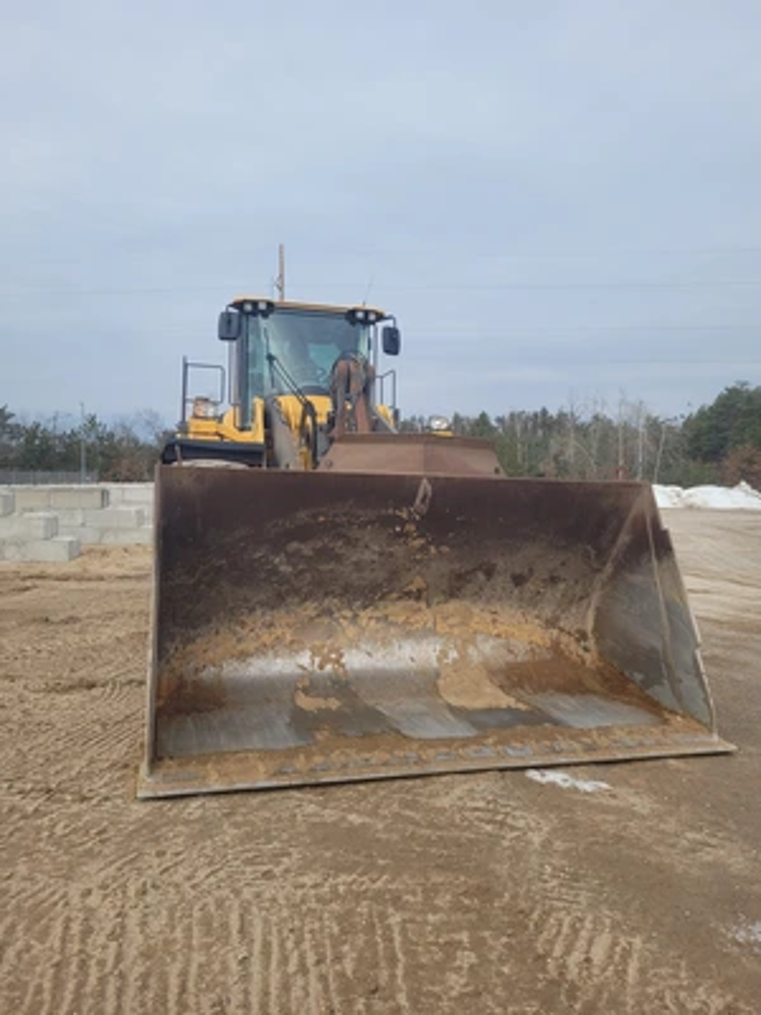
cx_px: 380
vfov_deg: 67.3
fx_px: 762
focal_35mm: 26
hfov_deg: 53.1
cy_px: 508
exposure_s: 1/1785
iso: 40
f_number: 1.8
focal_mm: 5.4
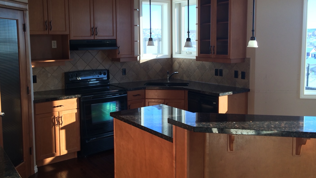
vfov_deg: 31.9
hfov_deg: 53.9
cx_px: 144
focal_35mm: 37
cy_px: 69
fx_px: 310
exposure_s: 1/120
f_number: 2.2
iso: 40
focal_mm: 4.12
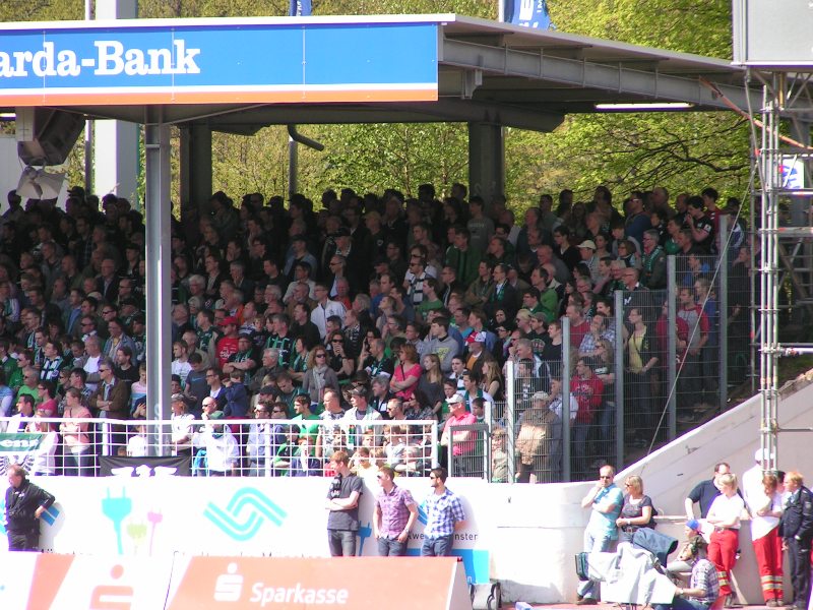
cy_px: 305
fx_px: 8925
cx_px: 406
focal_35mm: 380
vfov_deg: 3.9
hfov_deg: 5.2
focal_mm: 58
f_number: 3.5
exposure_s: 1/400
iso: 50
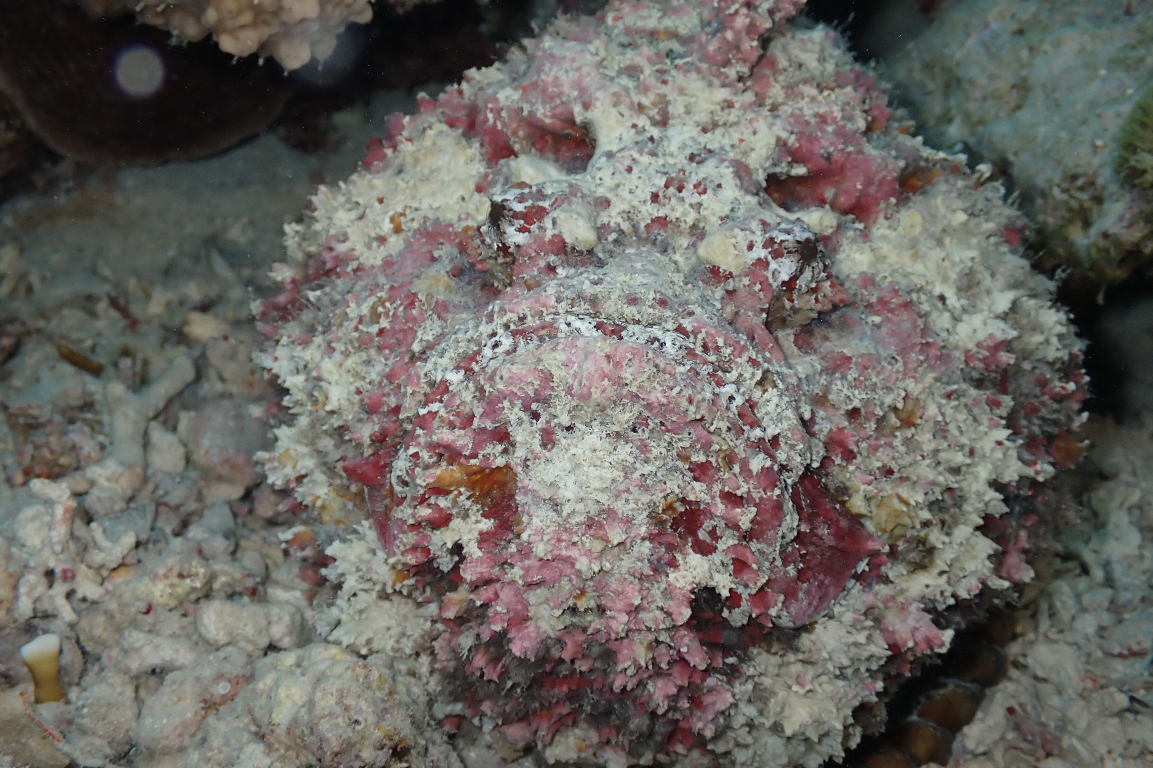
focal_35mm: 56
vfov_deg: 24.2
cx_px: 589
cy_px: 346
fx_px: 1793
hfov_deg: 35.6
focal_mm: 9.01
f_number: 3.2
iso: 100
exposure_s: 1/1250
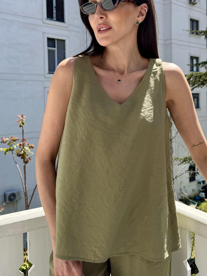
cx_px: 121
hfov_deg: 37.6
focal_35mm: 38
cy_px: 98
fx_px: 303
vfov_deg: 48.4
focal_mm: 6.76
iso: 80
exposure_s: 1/1678
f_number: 1.78
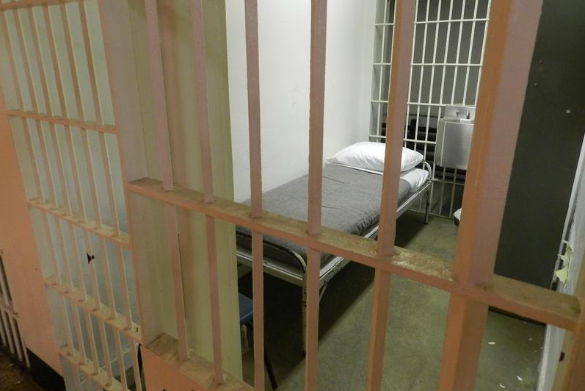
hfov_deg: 73.7
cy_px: 173
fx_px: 390
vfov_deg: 53.1
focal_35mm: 24
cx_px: 293
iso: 400
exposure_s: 1/20
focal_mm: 4
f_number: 3.4
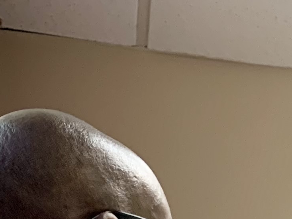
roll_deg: +0.0
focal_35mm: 143
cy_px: 576
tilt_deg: +1.0
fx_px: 1206
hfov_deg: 12.7
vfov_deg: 9.0
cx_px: 502
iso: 80
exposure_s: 1/51
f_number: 1.8
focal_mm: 4.25
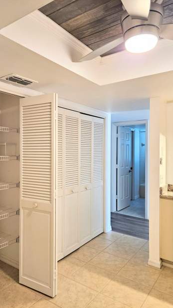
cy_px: 151
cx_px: 72
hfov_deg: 44.2
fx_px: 212
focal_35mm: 26
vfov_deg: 71.9
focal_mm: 5.4
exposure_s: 1/120
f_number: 1.8
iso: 320
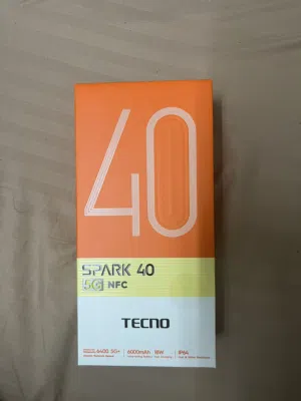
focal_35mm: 26
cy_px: 200
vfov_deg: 67.3
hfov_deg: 53.1
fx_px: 301
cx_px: 150
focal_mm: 5.1
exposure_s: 1/85
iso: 125
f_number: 1.6
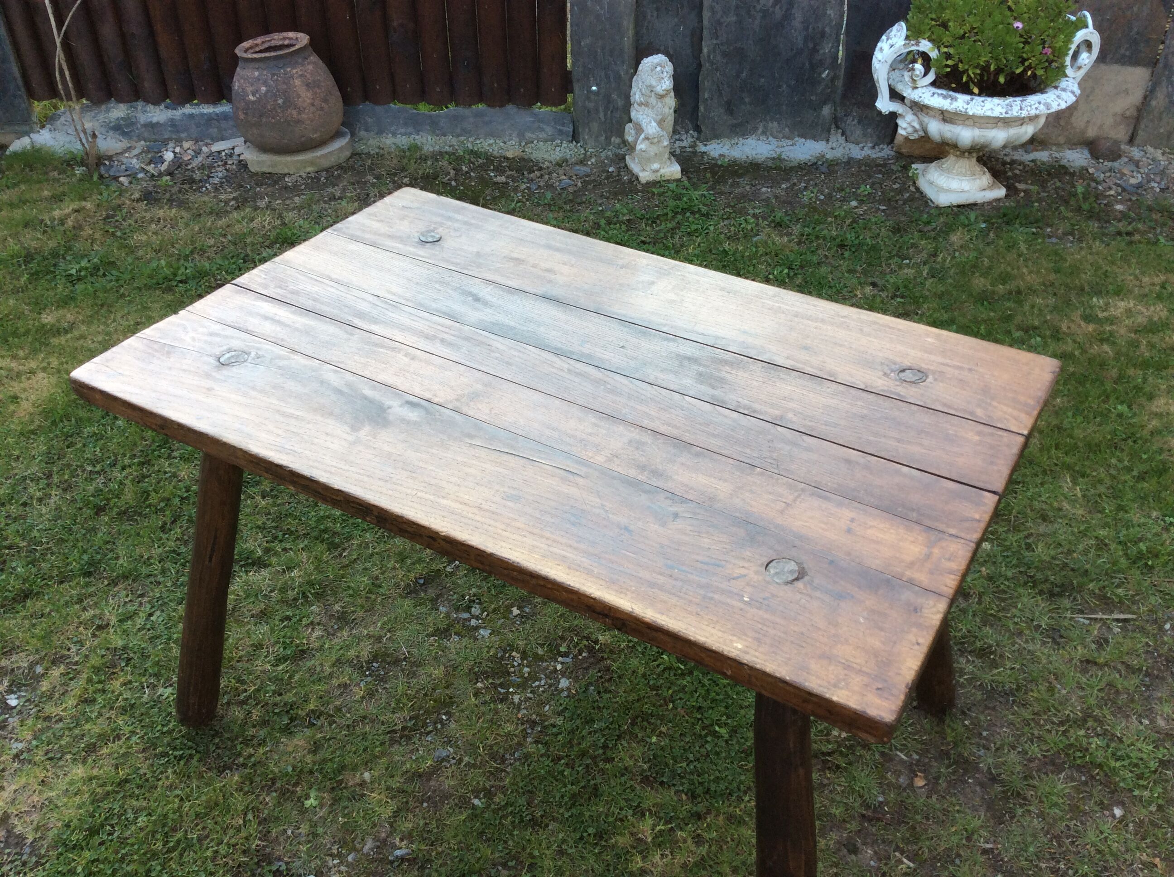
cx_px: 587
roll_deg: +1.0
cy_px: 438
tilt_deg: -39.0
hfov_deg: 56.9
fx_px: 1084
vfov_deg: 44.1
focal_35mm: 32
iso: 32
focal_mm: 3.3
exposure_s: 1/122
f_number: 2.4
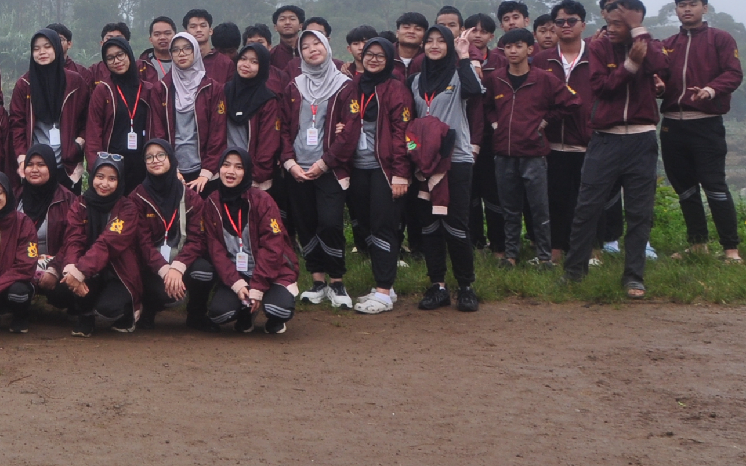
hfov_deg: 22.7
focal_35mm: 84
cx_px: -150
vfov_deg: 15.5
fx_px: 1708
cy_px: 106
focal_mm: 22
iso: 220
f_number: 8
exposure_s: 1/60
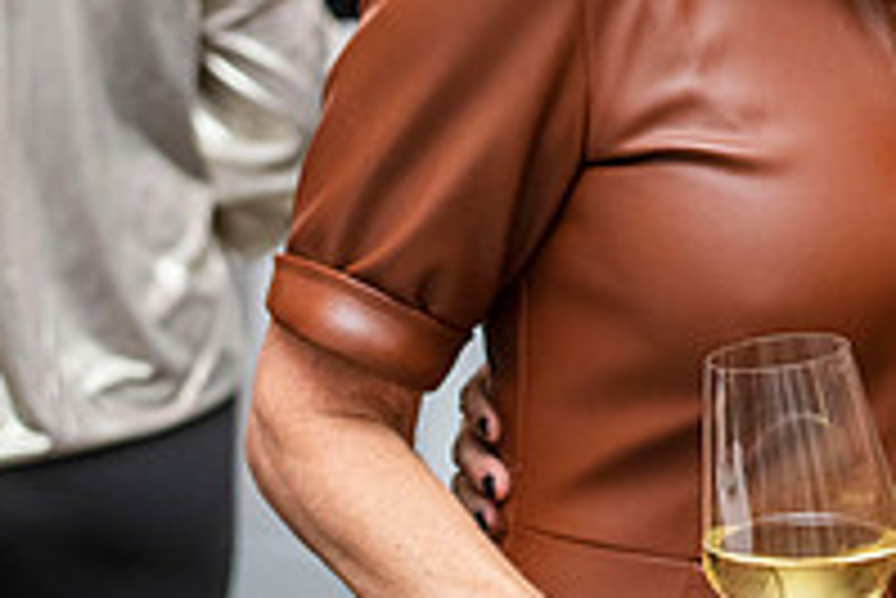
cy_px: -214
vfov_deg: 7.9
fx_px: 4259
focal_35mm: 171
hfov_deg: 11.6
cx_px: 1238
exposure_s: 1/125
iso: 1250
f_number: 3.5
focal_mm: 58
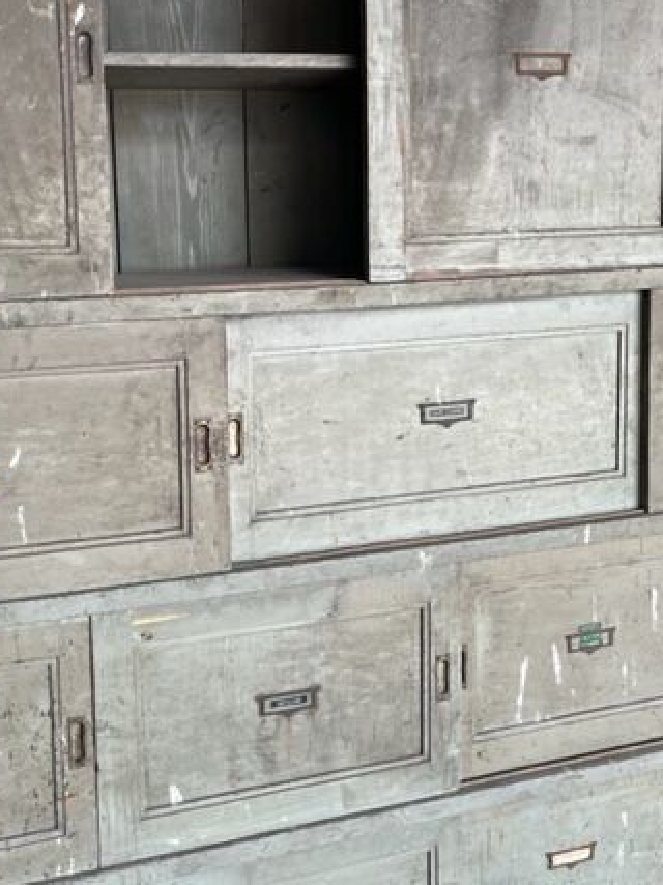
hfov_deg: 36.8
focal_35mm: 39
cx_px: 307
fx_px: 996
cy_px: 321
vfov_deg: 47.4
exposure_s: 1/122
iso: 50
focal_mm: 5.1
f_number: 1.6
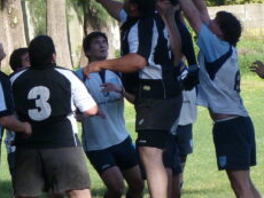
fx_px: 3206
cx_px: -57
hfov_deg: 4.7
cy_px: 53
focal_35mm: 420
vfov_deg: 3.5
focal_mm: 22.7
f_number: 3.6
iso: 160
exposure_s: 1/500
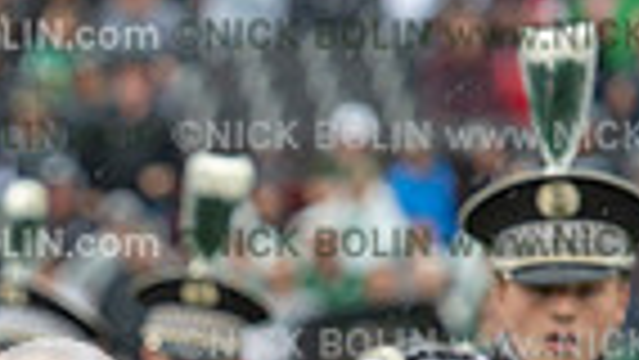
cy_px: 554
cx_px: -189
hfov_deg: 3.2
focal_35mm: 683
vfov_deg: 1.8
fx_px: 11577
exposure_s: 1/500
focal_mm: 160
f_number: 4
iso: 400
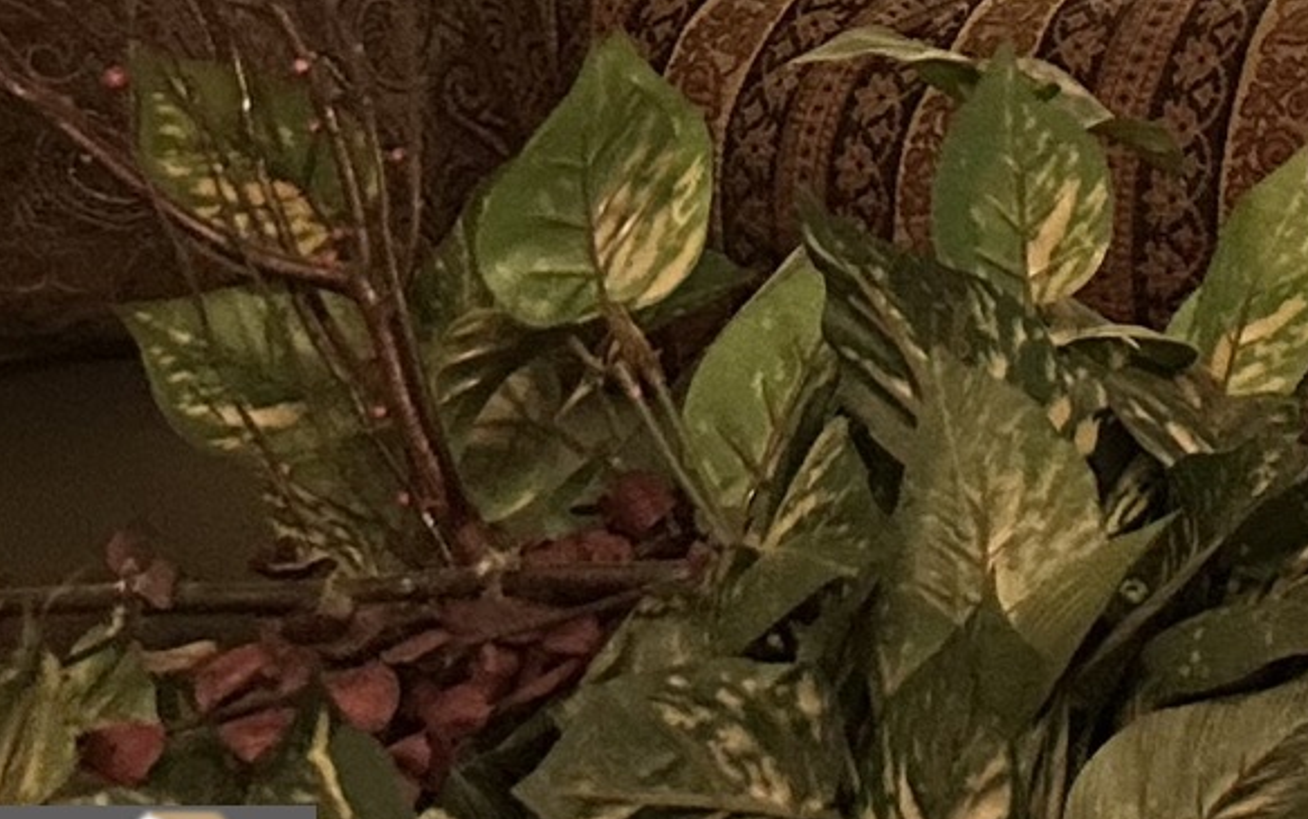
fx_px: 4779
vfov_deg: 8.4
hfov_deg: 12.6
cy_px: -1521
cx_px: 2988
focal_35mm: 134
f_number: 1.78
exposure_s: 1/60
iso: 400
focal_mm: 6.86
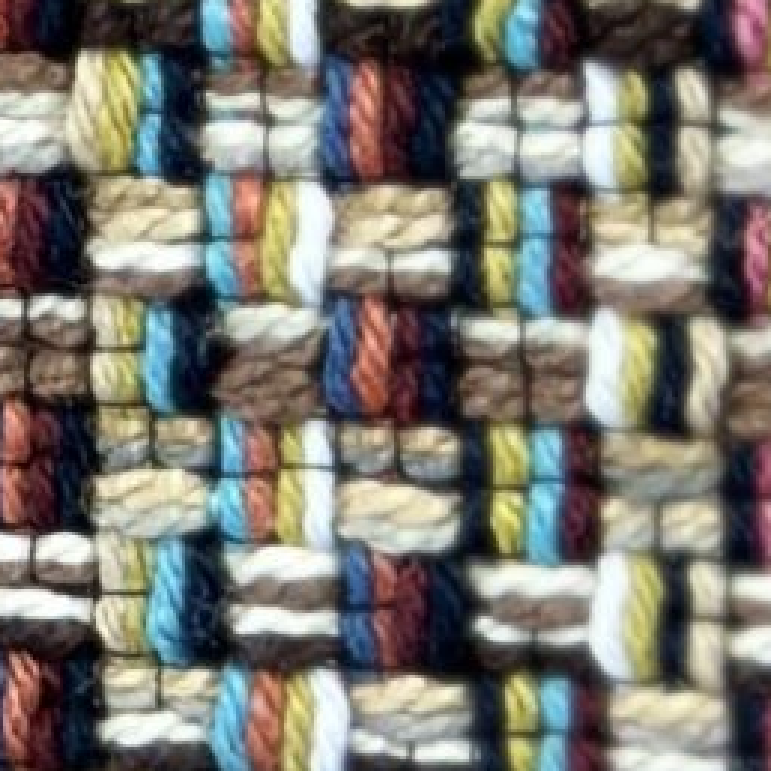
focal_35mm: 421
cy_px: -1587
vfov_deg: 4.0
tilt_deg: -21.3
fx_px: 10609
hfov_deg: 4.0
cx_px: -1850
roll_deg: +3.1
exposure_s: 1/124
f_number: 1.78
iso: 80
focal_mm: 6.86
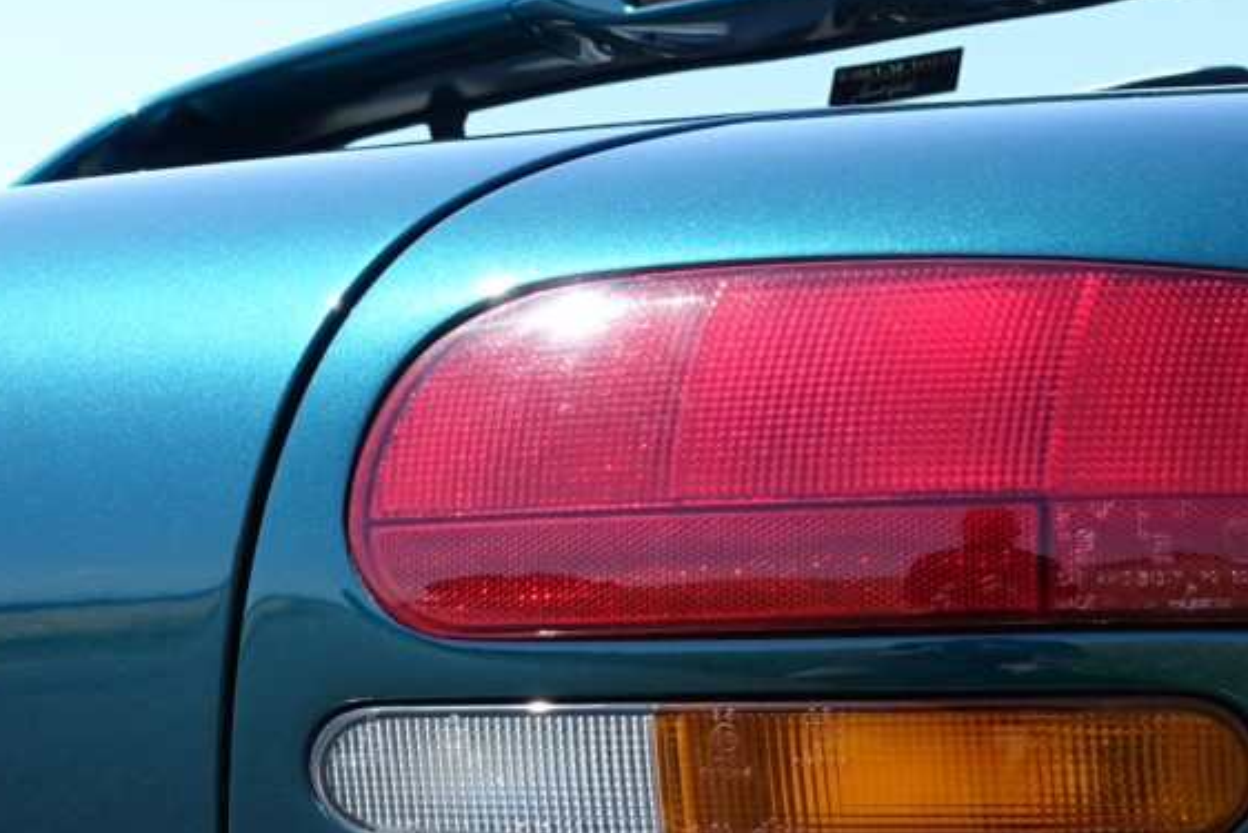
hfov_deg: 20.6
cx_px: 242
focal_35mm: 98
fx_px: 3398
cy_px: 900
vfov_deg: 13.7
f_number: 4
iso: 125
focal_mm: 12.64
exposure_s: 1/400
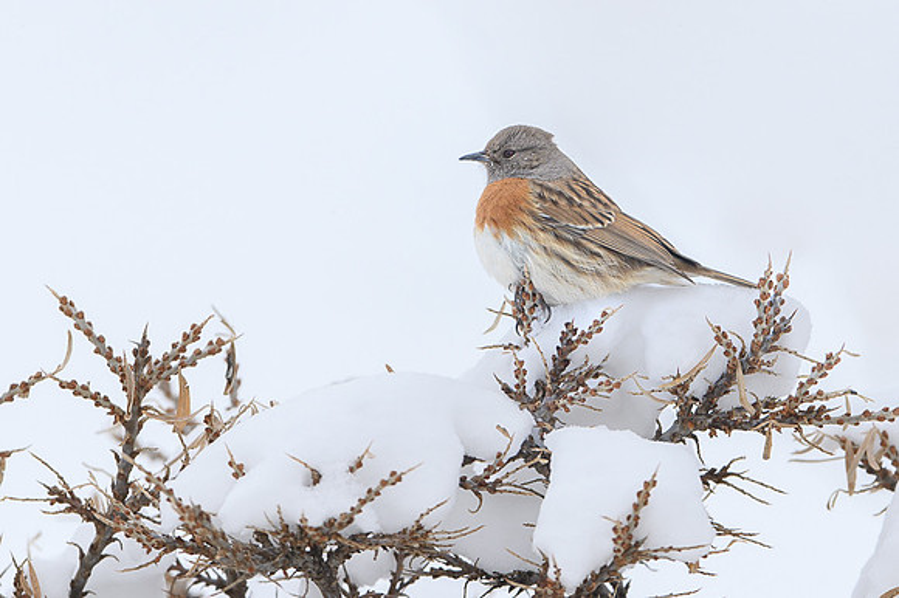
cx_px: 541
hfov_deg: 1.9
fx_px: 26754
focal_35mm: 1072
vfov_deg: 1.3
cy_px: 81
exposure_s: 1/2500
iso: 250
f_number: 4
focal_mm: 500
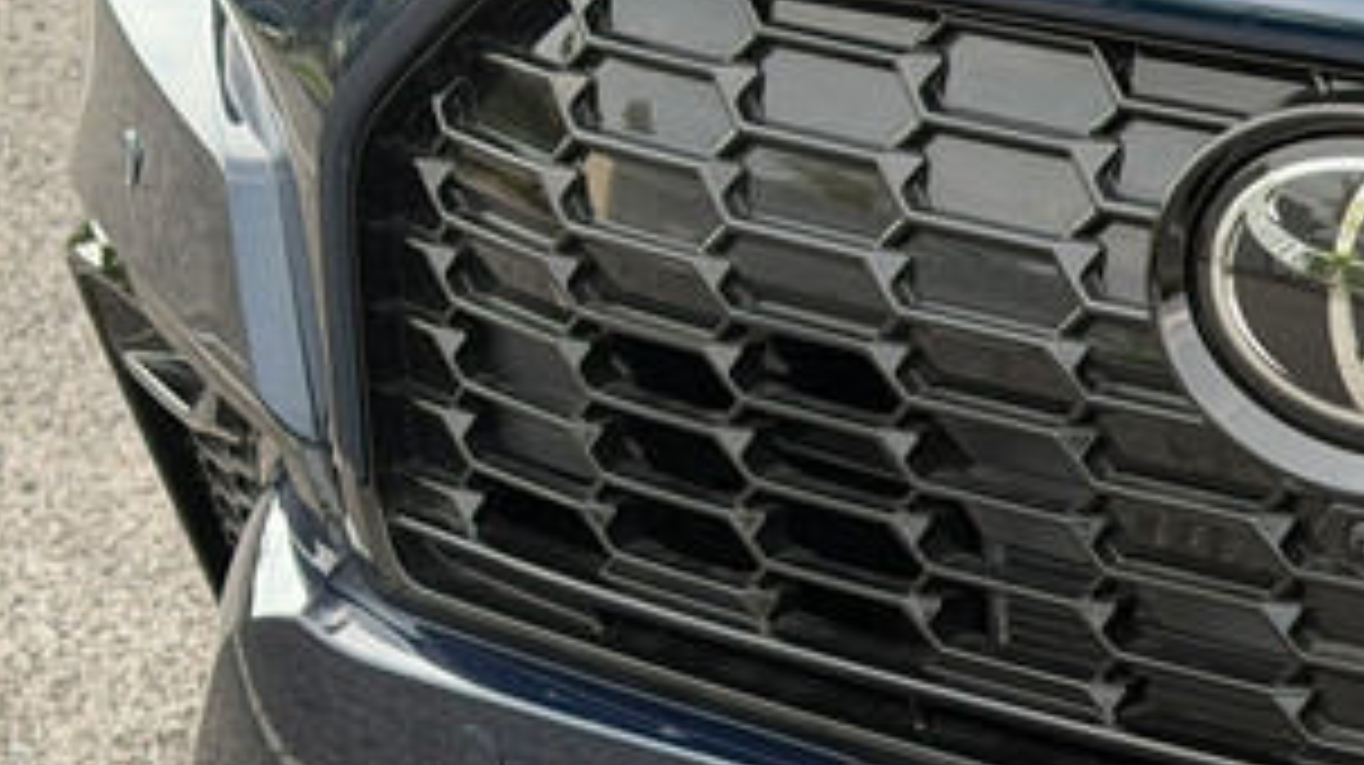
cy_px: 882
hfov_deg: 14.4
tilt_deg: -23.5
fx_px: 5241
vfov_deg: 8.3
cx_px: 1648
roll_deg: +0.2
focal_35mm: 145
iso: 80
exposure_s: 1/641
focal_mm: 6.76
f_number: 1.78
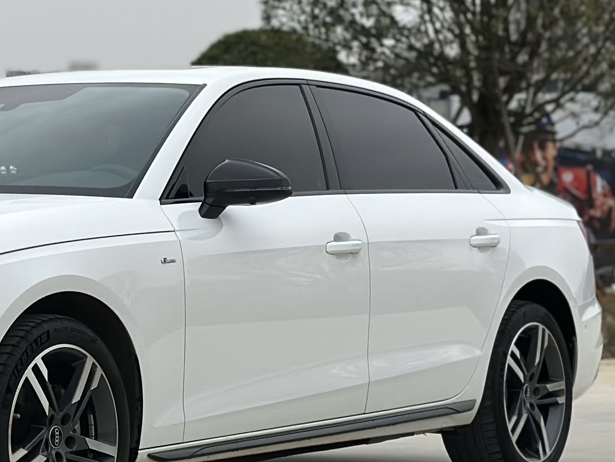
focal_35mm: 108
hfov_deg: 17.8
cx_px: 20
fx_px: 1919
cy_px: 210
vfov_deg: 13.7
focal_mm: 6.86
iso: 100
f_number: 1.78
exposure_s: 1/4785
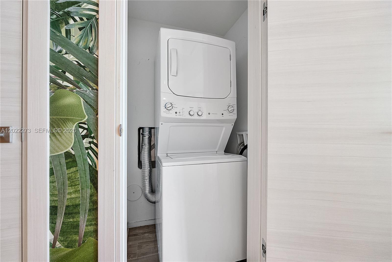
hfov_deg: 100.4
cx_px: 196
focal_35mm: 15
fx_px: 163
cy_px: 131
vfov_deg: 77.3
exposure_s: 1/40
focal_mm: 10
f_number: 4
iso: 1000
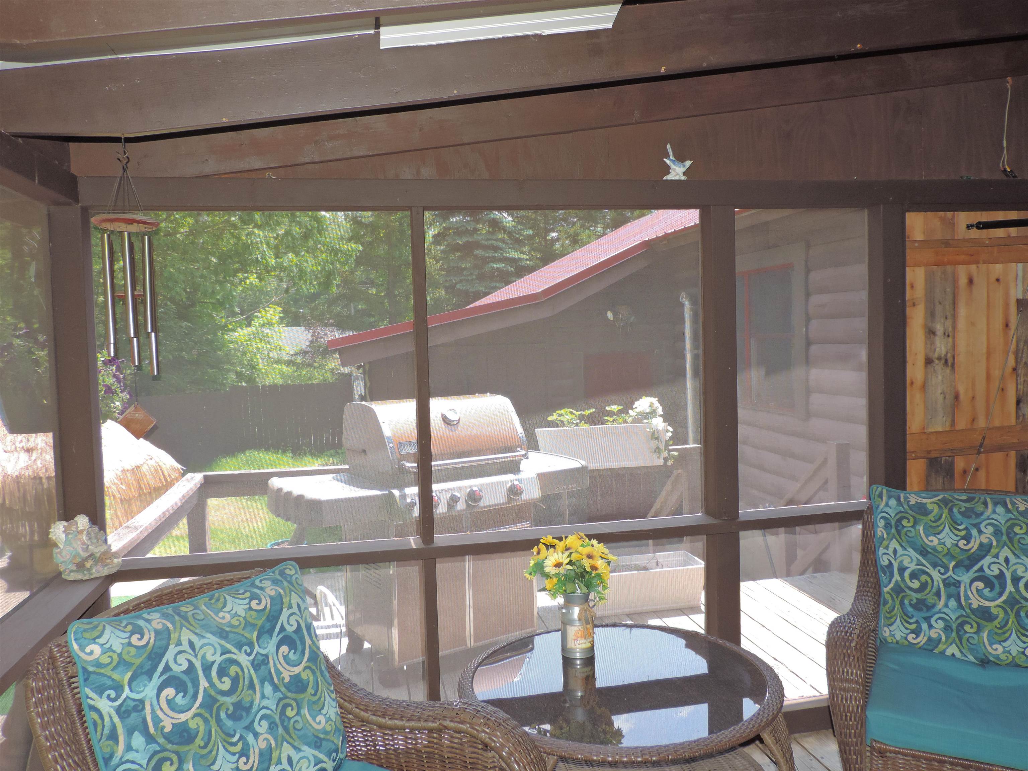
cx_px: 514
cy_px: 386
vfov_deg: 49.7
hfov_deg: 63.4
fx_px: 832
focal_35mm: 28
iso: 160
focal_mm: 4.9
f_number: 3.1
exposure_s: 1/160
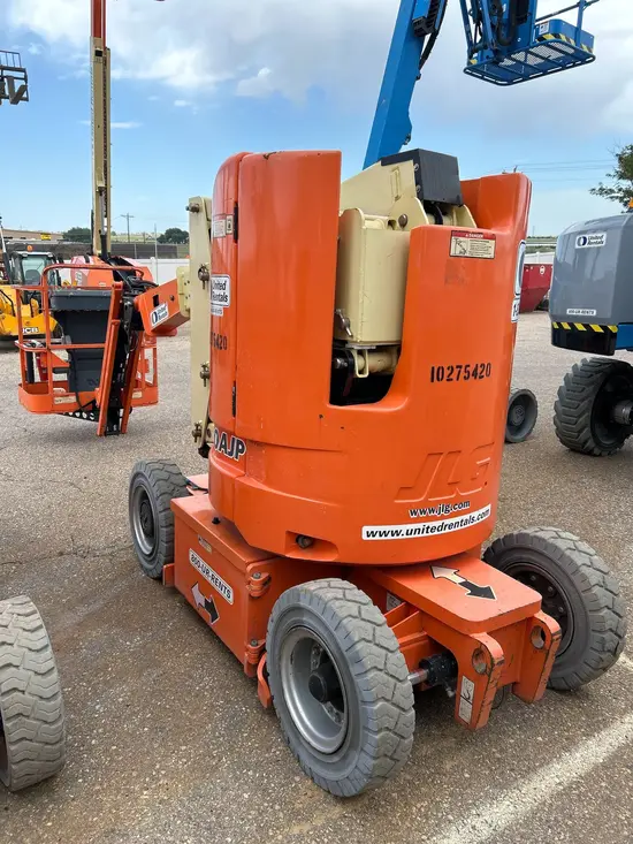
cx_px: 316
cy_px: 422
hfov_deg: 53.1
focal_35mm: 26
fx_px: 634
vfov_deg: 67.3
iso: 50
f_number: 1.5
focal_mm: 5.7
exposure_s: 1/1431
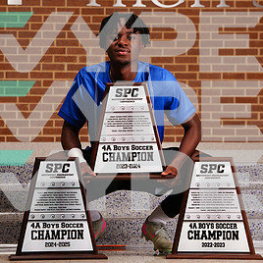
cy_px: 112
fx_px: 1324
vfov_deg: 11.3
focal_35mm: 154
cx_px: 122
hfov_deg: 11.3
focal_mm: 108
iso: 320
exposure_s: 1/200
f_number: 8
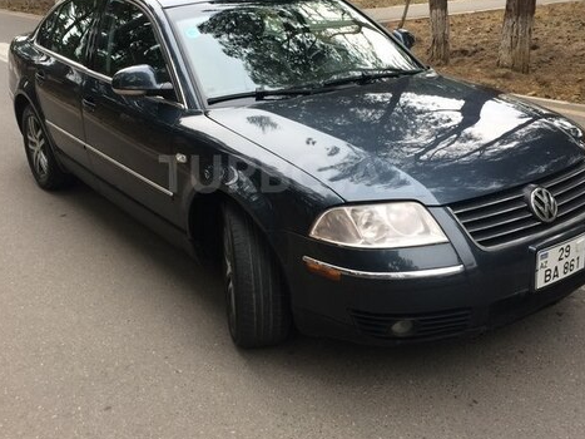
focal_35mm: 41
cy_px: 174
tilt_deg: -17.6
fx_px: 693
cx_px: 287
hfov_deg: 45.8
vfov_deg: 35.0
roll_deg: +2.8
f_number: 2.2
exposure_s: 1/33
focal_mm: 4.15
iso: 32
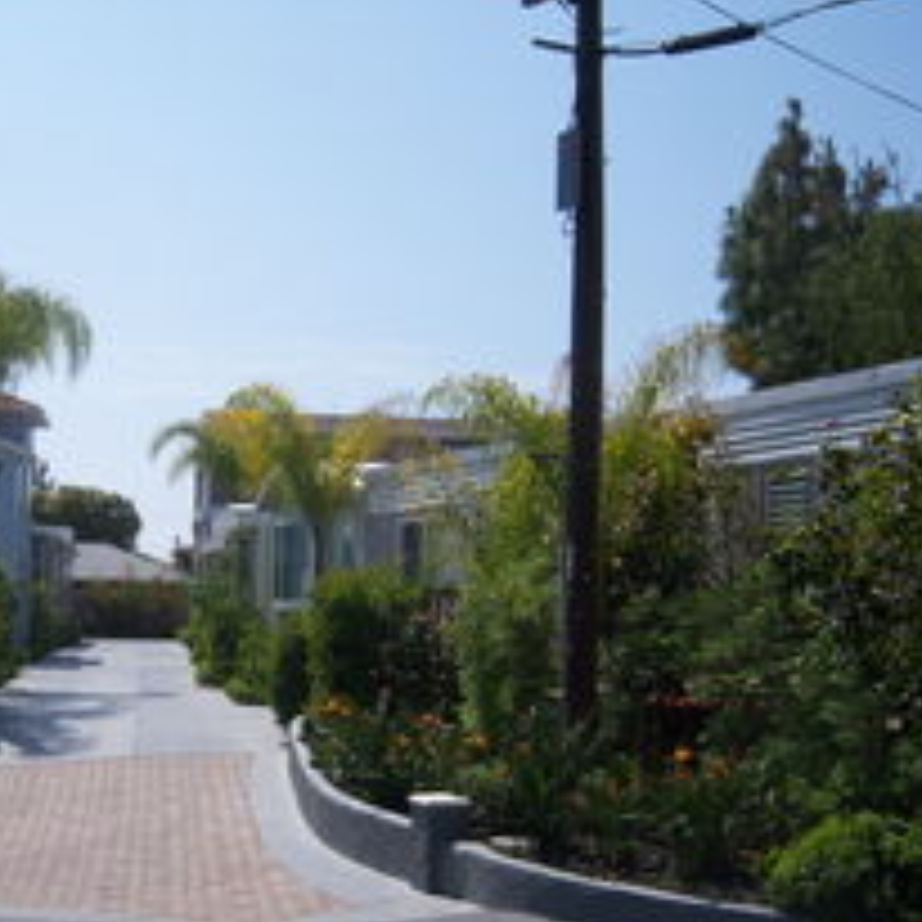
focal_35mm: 57
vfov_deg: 29.9
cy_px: 607
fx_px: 1718
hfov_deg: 29.5
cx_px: 225
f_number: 4.8
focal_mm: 7.5
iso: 80
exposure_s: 1/800
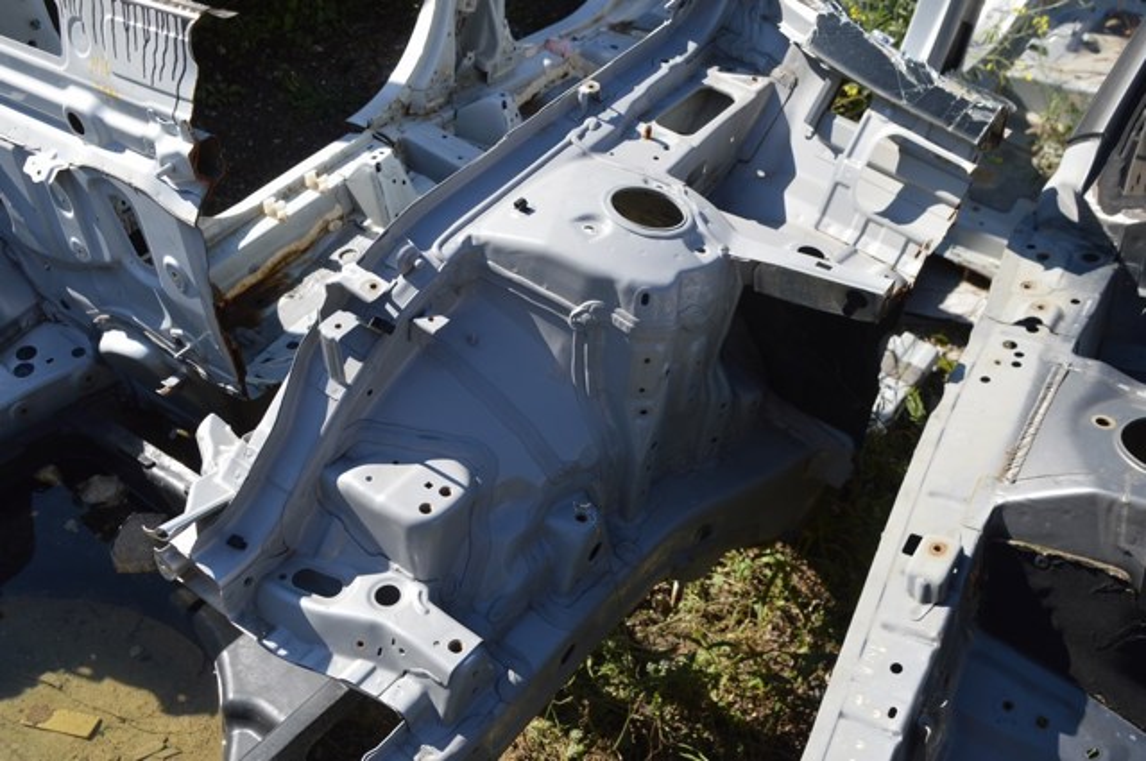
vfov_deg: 39.9
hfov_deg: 57.3
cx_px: 573
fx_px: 1049
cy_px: 380
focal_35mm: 33
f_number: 7.1
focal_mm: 22
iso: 100
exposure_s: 1/250
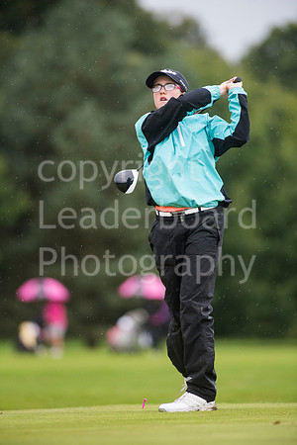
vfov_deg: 6.9
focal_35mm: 300
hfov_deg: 4.6
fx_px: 3712
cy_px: 222
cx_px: 148
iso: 1600
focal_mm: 300
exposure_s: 1/2500
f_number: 4
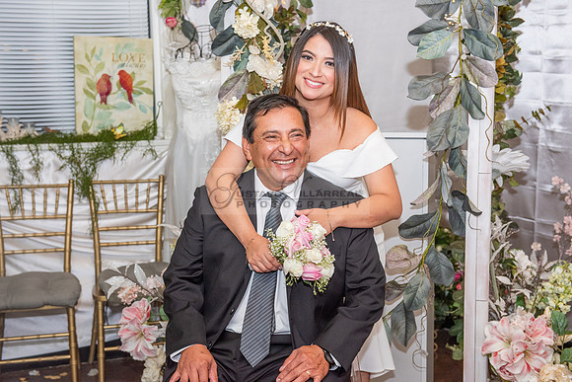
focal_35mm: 55
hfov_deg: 36.2
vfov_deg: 24.6
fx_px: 874
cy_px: 191
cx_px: 286
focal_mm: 55
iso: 1600
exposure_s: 1/125
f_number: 4.5
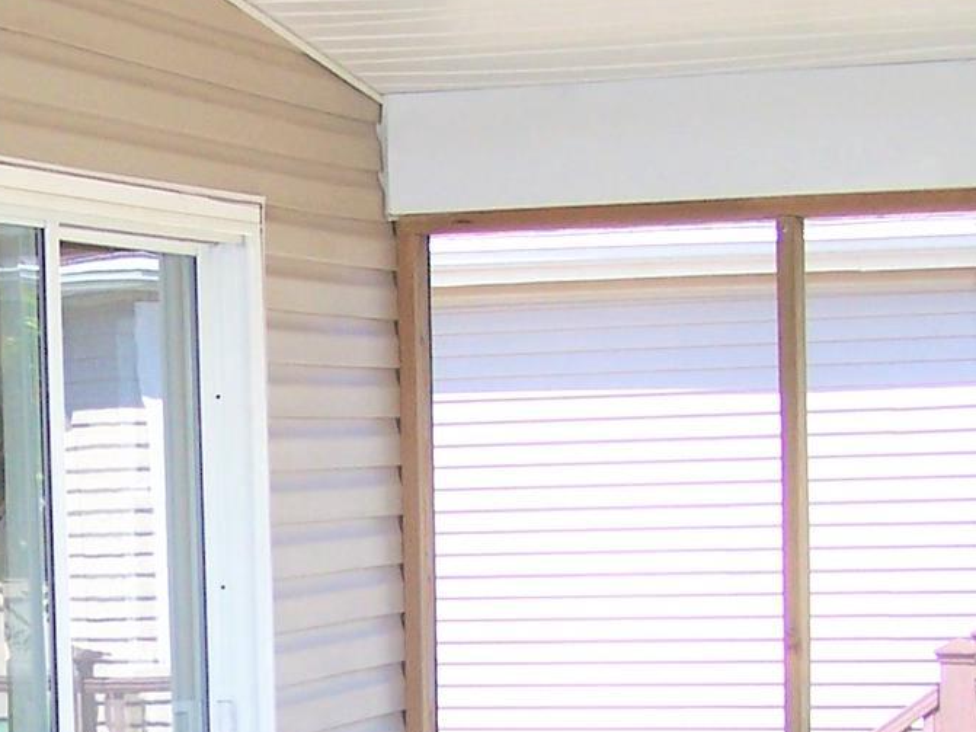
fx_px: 3270
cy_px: 731
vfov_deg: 12.6
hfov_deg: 16.8
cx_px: 120
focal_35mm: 116
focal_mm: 6.3
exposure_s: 1/250
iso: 80
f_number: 2.8
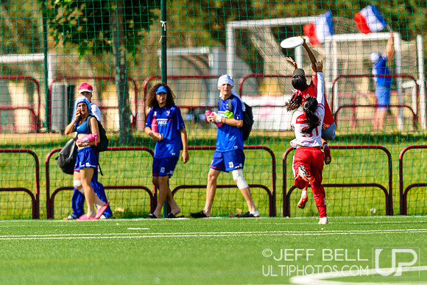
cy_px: 126
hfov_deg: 2.9
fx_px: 8388
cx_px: 301
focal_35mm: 707
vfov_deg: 1.9
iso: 100
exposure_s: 1/1600
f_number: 3.2
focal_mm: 400
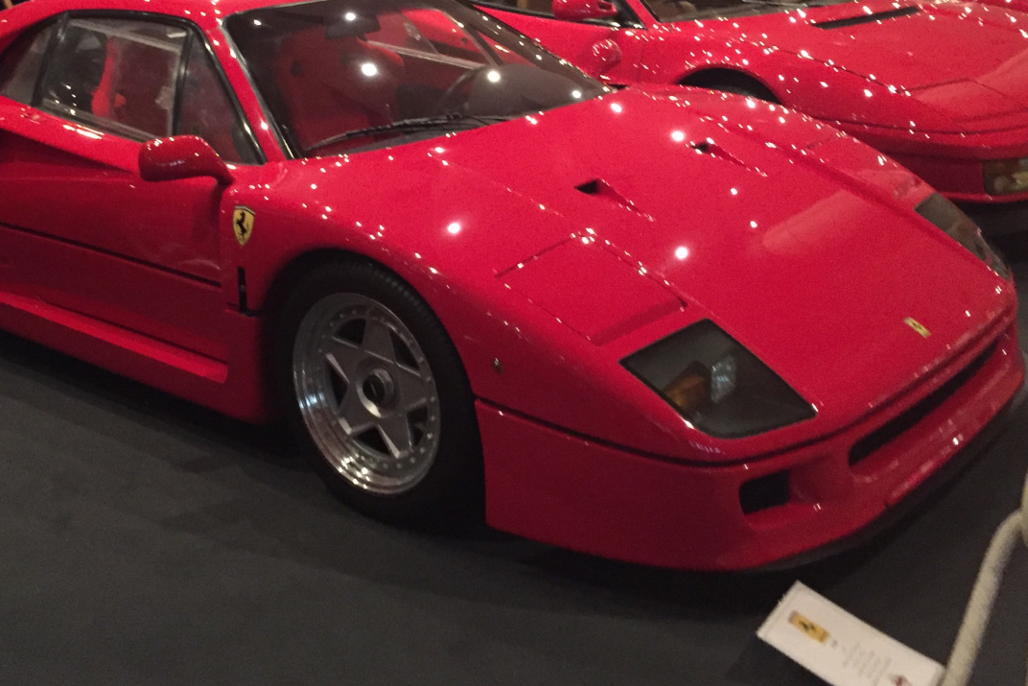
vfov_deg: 29.4
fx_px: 1285
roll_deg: +0.9
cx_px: 451
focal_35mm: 45
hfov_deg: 43.5
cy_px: 167
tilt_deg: -13.5
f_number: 2.2
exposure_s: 1/17
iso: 500
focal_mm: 4.15
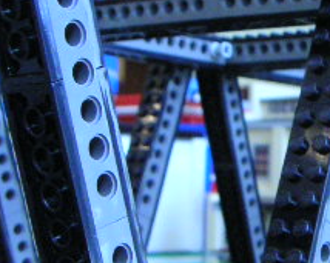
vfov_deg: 13.1
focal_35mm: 117
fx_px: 1142
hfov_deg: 16.1
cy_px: 201
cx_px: 341
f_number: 2.9
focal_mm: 5.3
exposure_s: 1/60
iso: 400
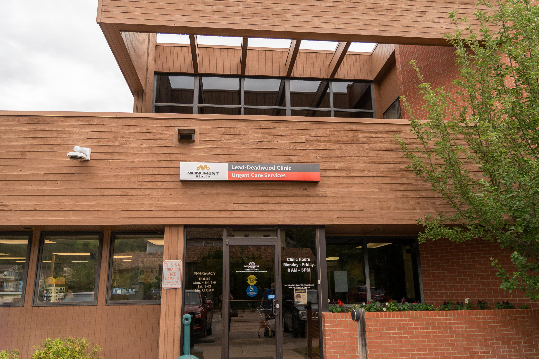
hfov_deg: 67.4
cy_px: 180
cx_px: 270
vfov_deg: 47.9
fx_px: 404
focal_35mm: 27
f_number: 3.5
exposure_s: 1/800
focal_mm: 18
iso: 160
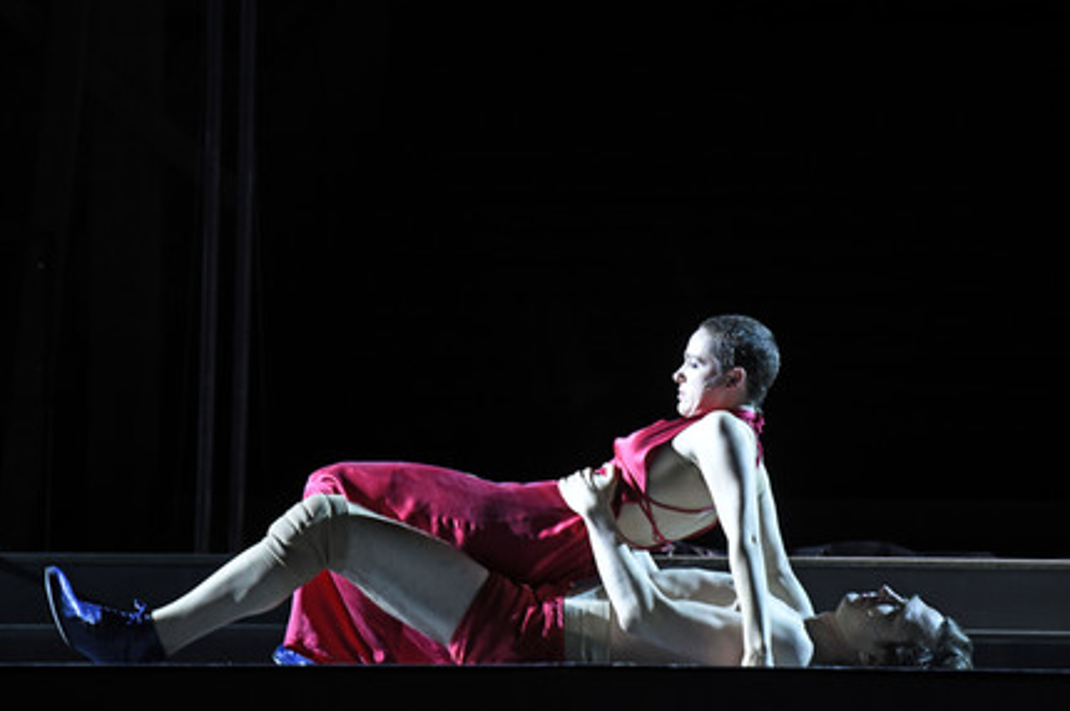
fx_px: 3742
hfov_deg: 16.3
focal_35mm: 126
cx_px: 536
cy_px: 346
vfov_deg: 10.9
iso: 1600
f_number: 5.6
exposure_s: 1/80
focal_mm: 120
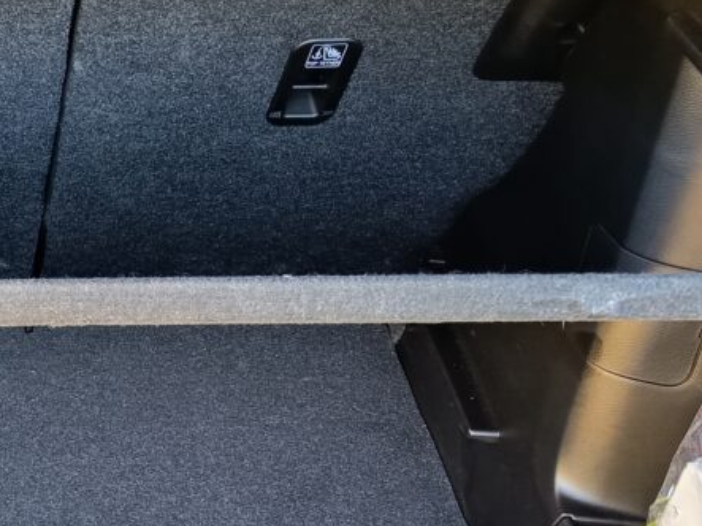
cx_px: -117
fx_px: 1318
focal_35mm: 65
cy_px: 404
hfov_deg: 26.8
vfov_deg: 22.3
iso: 336
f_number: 1.7
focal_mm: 5.24
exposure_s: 1/33.3
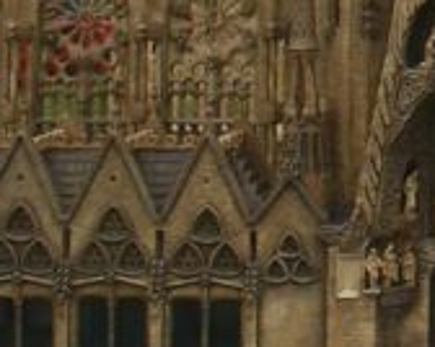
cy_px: -458
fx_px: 2096
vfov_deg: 8.7
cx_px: 704
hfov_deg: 11.3
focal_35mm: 163
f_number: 6.7
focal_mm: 7.19
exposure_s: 1/125
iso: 64
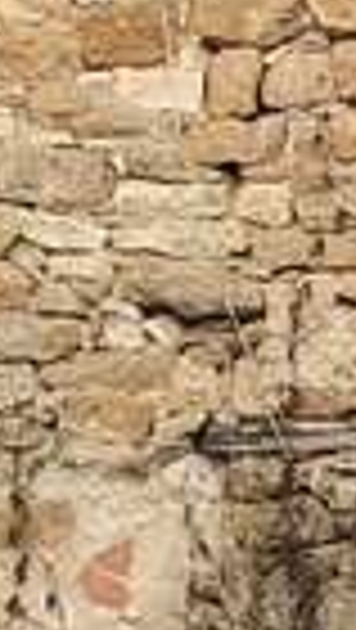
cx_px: 2023
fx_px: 8153
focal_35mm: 487
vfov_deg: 4.4
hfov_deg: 2.4
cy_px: 549
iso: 20
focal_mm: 6
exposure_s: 1/120
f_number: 2.4
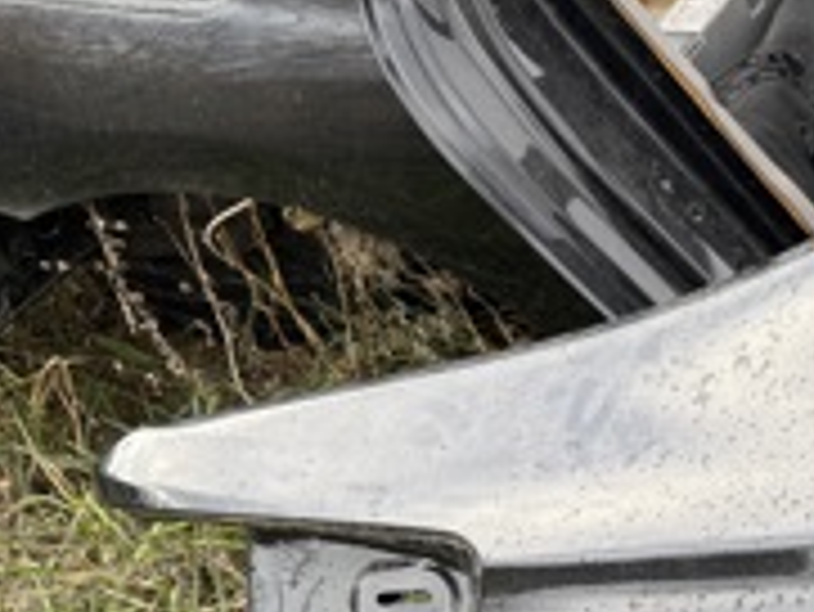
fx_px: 2000
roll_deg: -1.5
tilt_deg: -42.9
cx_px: 1340
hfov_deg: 19.1
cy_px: 702
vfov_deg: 16.8
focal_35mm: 85
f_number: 1.78
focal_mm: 6.76
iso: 50
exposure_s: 1/121
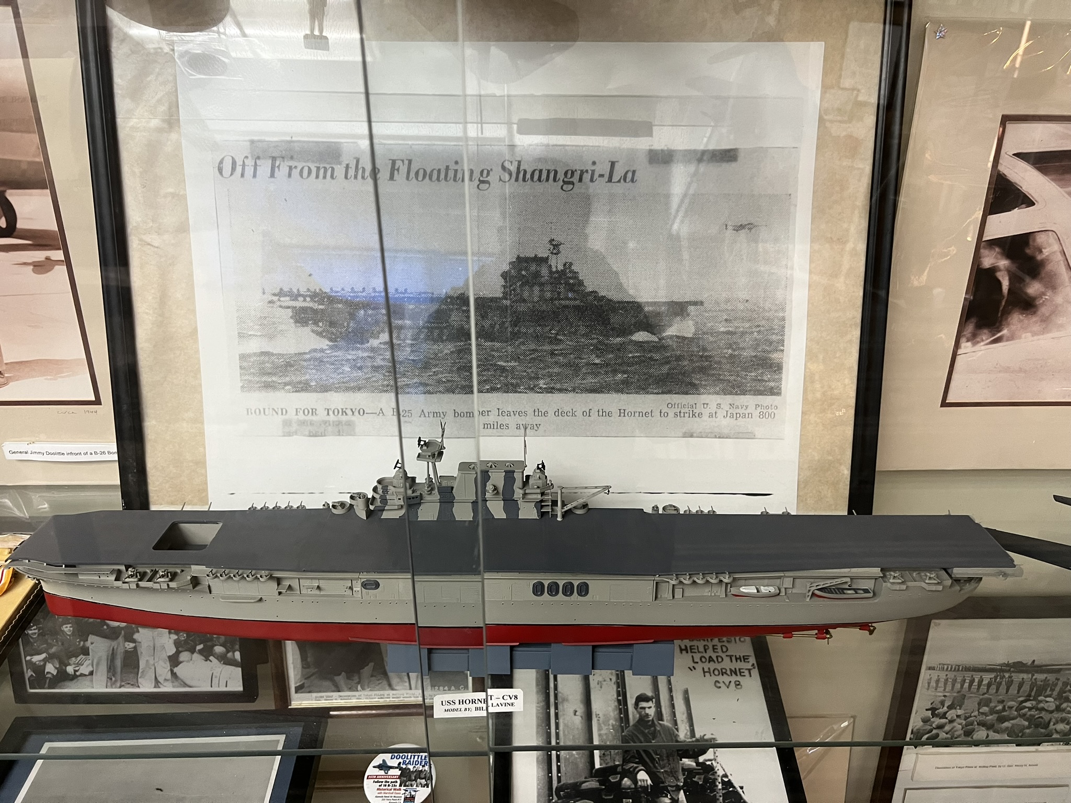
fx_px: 804
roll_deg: -0.1
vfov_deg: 53.1
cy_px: 402
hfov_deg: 67.3
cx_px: 536
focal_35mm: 26
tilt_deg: -30.3
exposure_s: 1/60
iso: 200
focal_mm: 5.7
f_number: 1.5
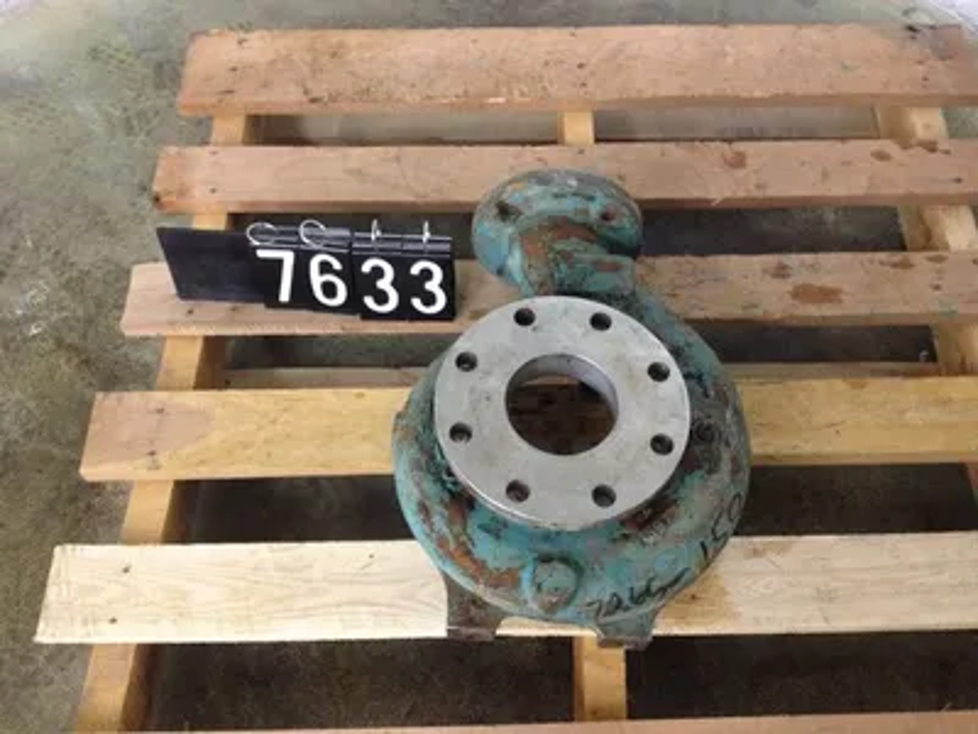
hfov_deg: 52.6
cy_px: 367
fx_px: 989
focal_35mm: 35
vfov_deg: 40.7
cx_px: 489
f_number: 2.4
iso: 320
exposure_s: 1/20
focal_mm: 4.28
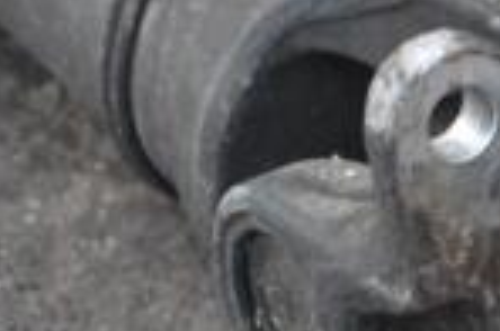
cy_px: 128
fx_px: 4643
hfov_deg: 6.1
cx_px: 541
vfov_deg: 4.1
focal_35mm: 335
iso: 3200
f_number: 8
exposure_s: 1/250
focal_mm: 55
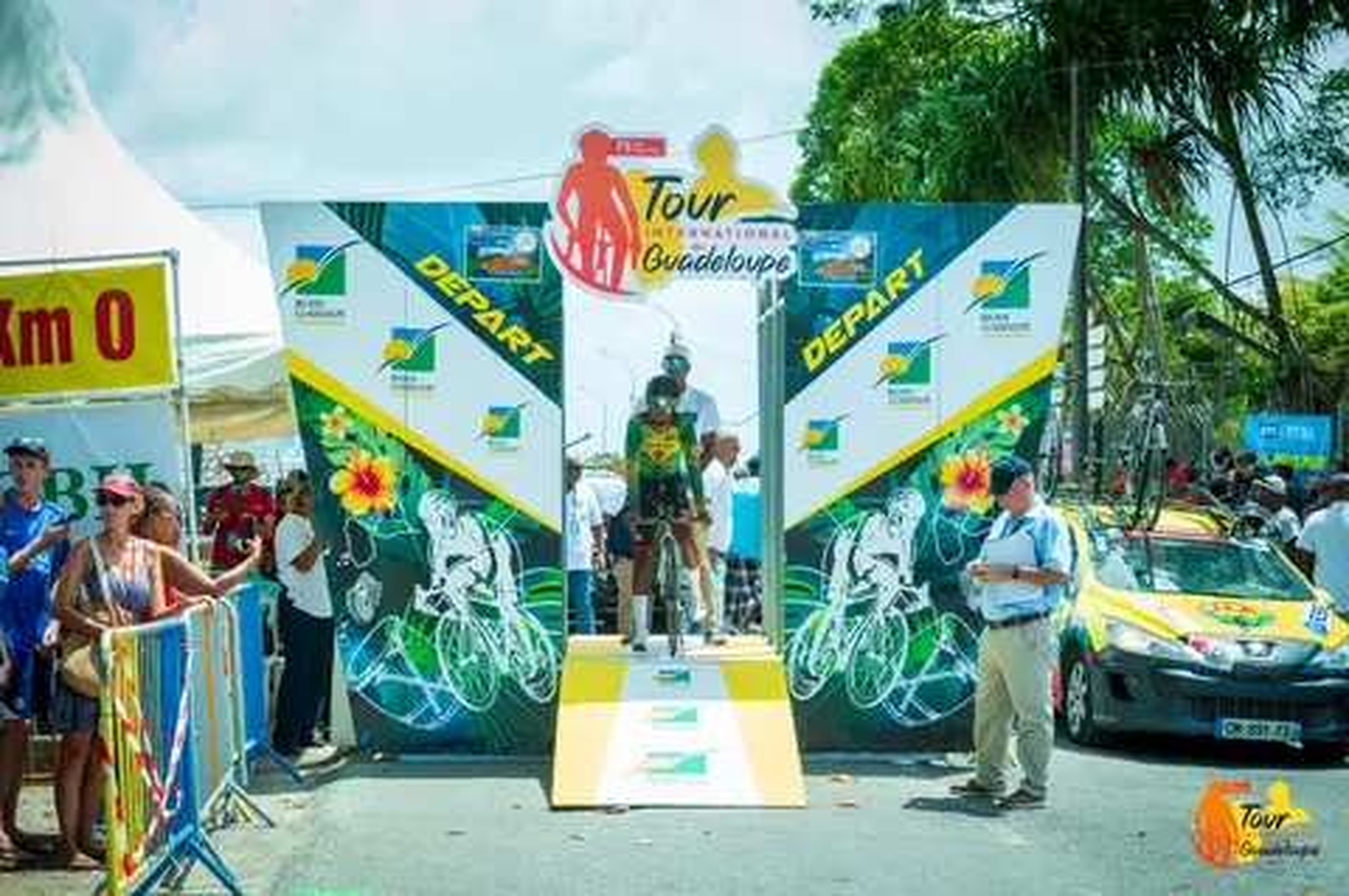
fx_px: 2620
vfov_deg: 19.4
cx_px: 674
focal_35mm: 70
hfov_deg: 28.9
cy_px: 448
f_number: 13
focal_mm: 70
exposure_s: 1/320
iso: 800
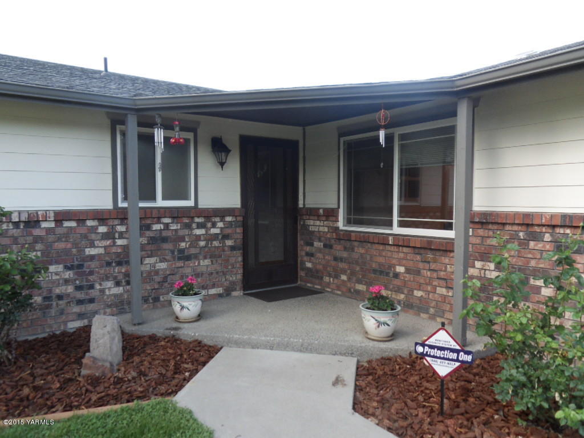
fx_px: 405
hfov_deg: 71.6
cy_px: 219
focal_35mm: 24
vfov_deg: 56.8
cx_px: 292
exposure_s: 1/60
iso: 80
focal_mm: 4.2
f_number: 3.3
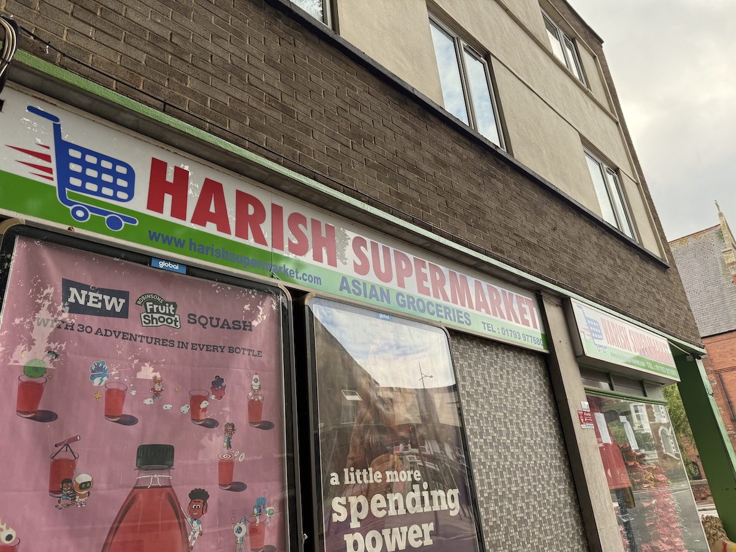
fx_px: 510
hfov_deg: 71.6
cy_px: 276
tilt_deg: +24.5
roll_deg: +4.3
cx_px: 368
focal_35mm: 24
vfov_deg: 56.8
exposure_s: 1/955
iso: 100
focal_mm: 6.76
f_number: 1.78
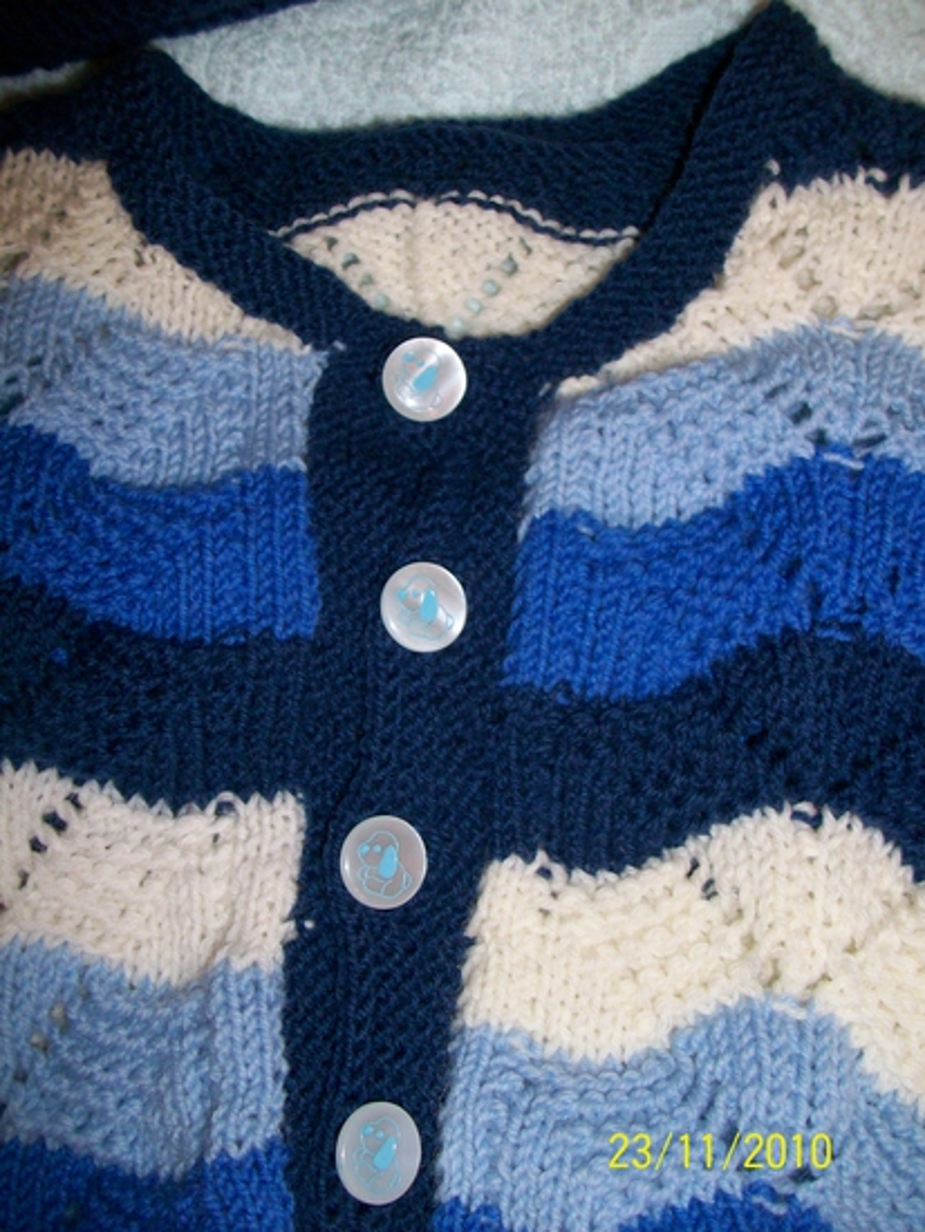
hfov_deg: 41.8
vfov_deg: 53.9
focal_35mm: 34
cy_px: 616
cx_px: 462
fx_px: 1210
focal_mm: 5.7
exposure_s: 1/60
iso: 160
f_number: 2.8
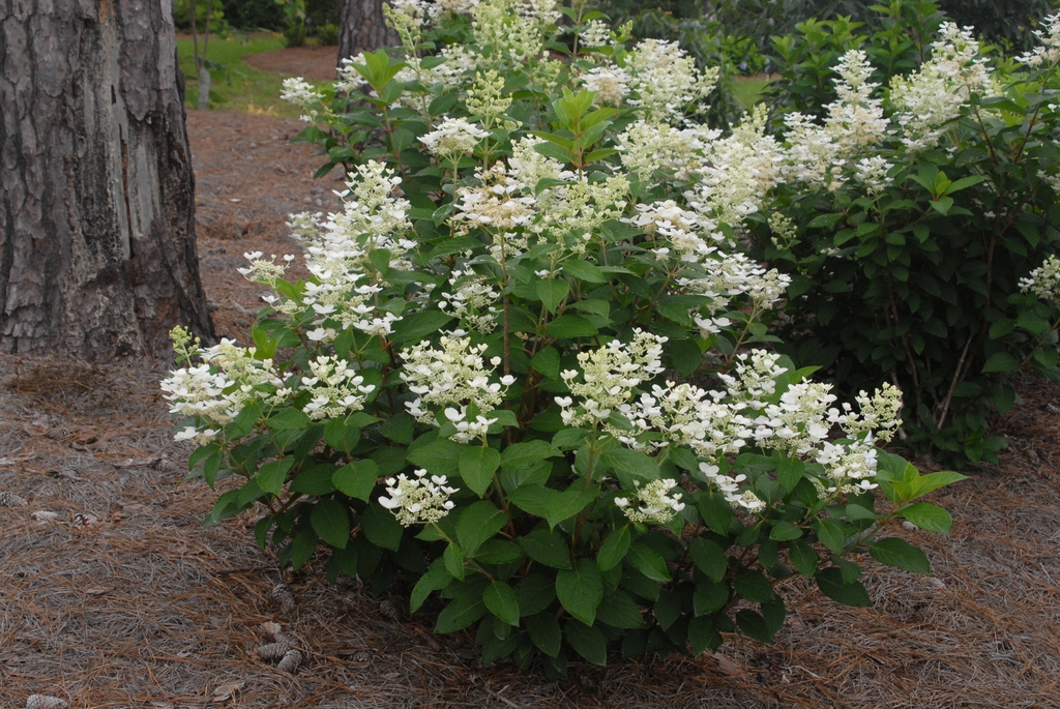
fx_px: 1547
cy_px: 354
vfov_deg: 25.8
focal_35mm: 52
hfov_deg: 37.8
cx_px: 530
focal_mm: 35
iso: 400
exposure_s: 1/160
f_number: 6.3
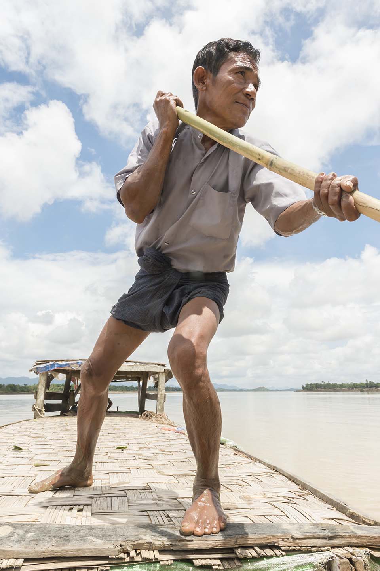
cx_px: 190
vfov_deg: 73.8
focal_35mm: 24
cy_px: 286
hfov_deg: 53.1
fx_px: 380
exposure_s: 1/200
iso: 400
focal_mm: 24
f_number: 16
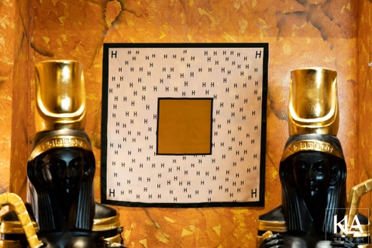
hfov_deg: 31.0
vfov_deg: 20.9
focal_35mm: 65
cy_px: 124
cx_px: 186
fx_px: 672
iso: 640
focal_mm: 65
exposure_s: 1/60
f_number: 4
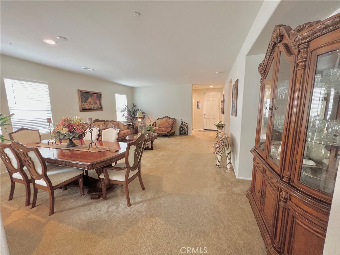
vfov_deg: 89.9
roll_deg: +0.4
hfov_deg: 106.2
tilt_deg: -8.5
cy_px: 128
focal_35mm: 13
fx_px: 128
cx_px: 170
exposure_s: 1/60
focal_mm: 1.57
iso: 250
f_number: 1.8
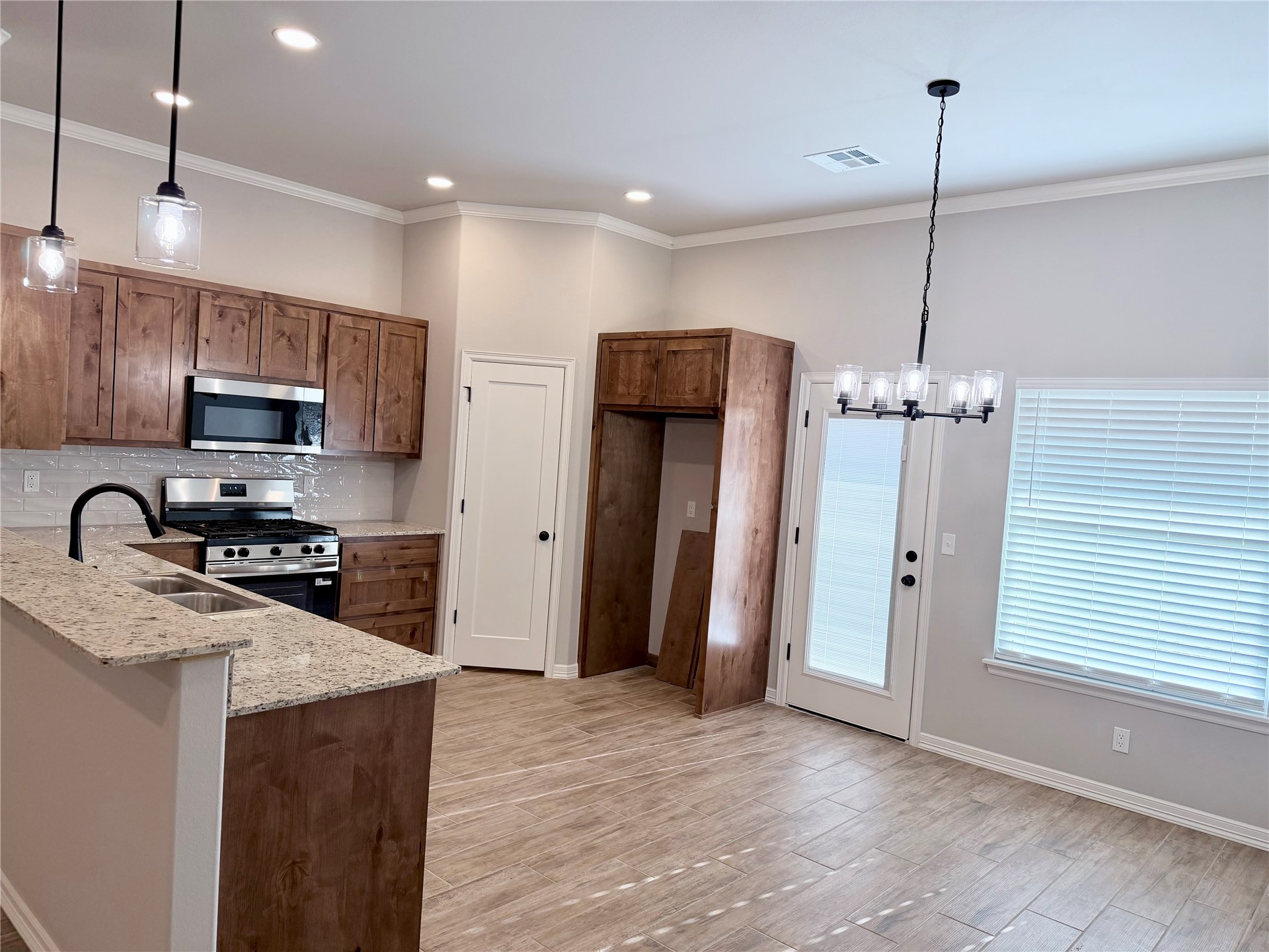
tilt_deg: -1.5
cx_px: 634
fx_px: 880
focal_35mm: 24
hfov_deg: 71.6
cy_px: 476
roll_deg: -4.0
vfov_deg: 56.8
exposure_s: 1/212
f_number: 1.78
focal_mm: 6.76
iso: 125
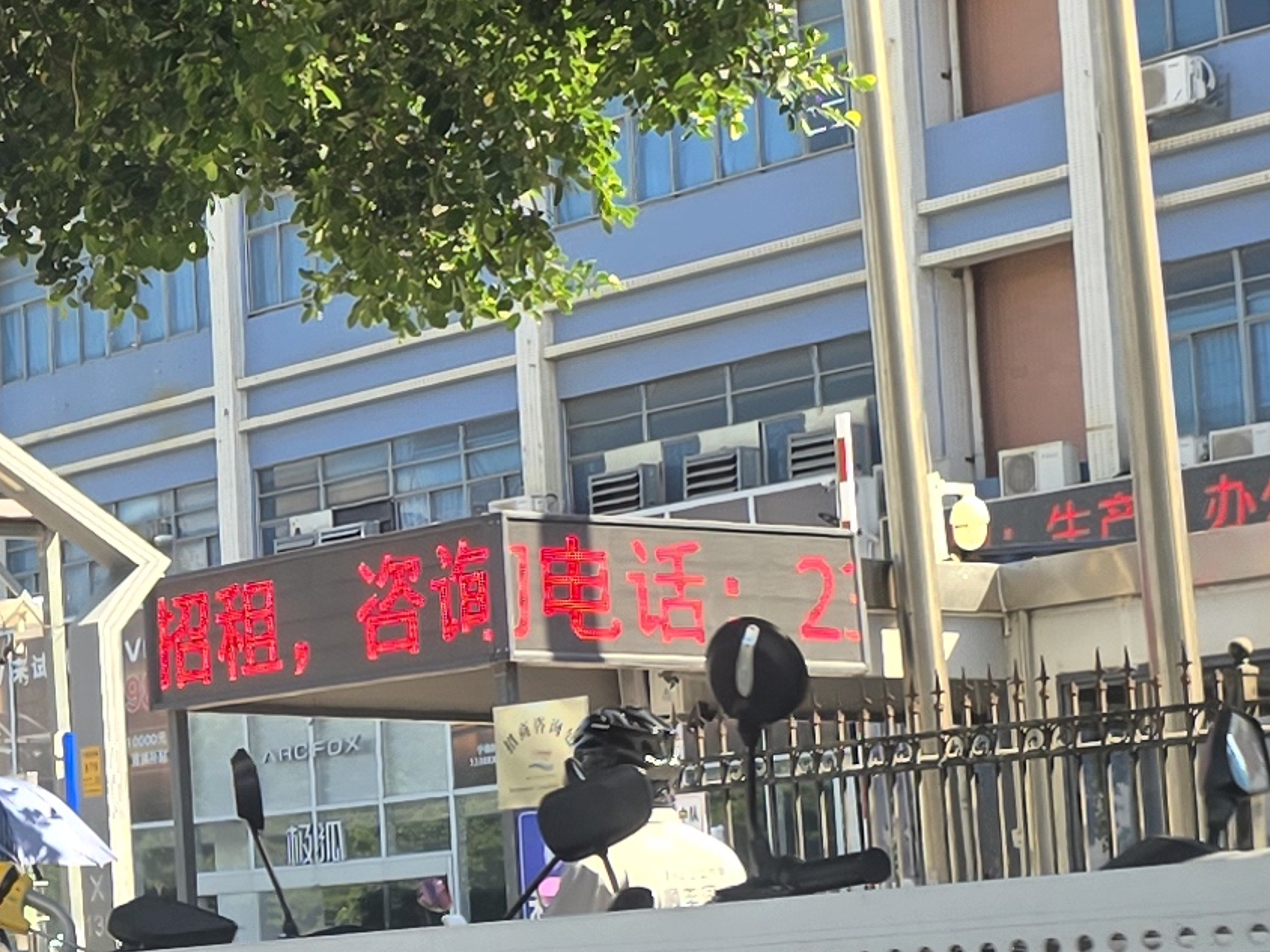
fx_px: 3999
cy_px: 749
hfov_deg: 16.7
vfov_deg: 13.5
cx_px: -509
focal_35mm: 109
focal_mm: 6.3
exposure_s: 1/180
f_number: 1.7
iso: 16
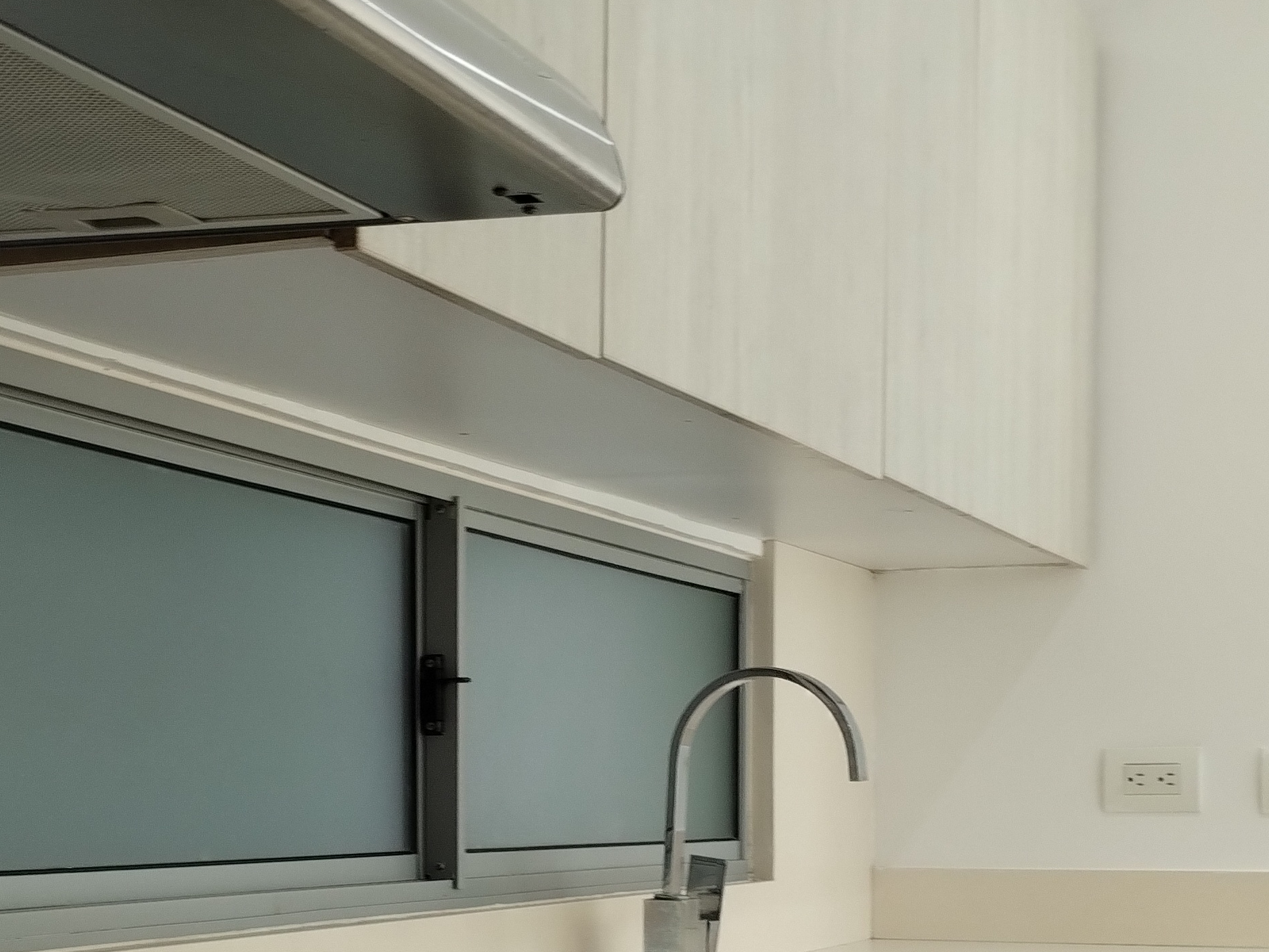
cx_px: 543
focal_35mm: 61
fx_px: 2237
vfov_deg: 23.6
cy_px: 796
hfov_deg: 31.6
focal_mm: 4.27
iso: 375
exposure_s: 1/30
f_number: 1.8
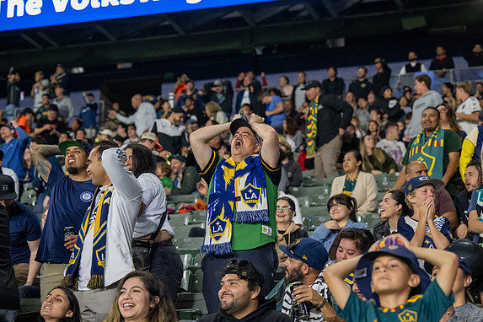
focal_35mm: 79
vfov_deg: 17.3
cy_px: 161
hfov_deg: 25.7
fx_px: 1060
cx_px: 242
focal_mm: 78
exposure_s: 1/400
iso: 5600
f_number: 4
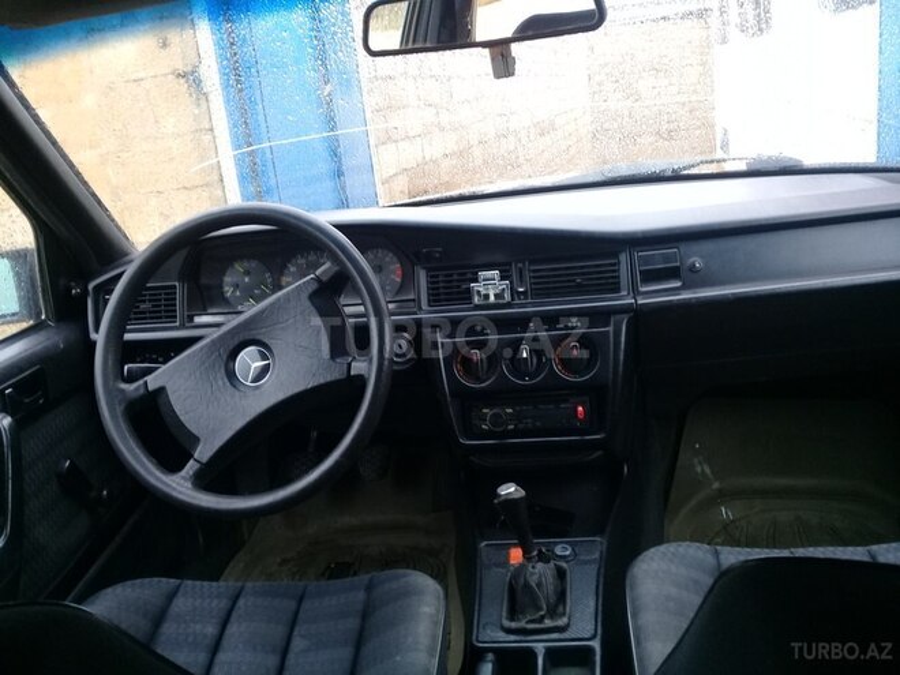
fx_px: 806
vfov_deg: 45.4
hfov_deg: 58.4
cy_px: 338
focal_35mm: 31
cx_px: 450
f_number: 2.2
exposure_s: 1/33
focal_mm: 3.3
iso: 50
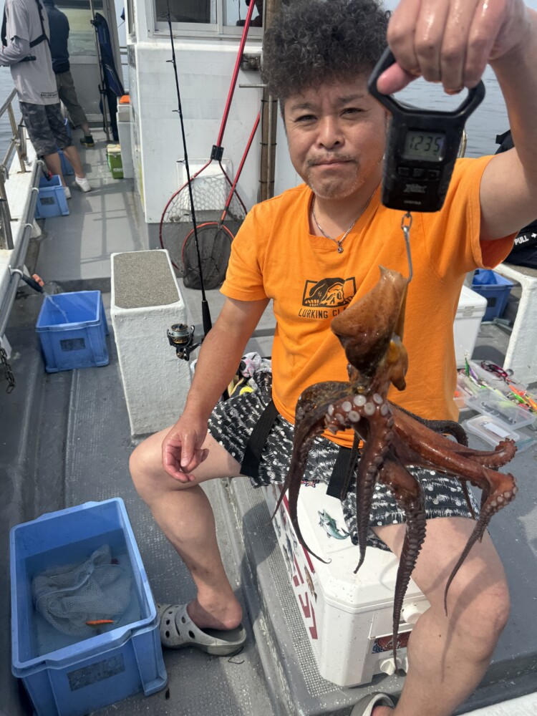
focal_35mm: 24
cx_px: 268
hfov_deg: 56.8
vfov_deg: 71.6
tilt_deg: -29.3
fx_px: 496
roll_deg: -2.1
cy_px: 358
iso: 80
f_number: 1.78
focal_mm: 6.76
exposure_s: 1/4049
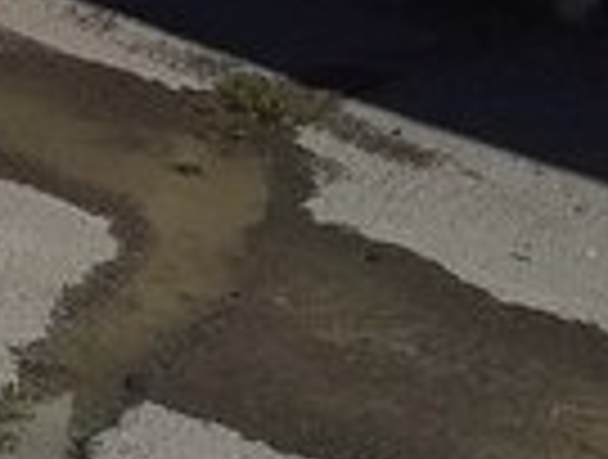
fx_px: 2659
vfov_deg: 9.5
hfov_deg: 11.7
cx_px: -599
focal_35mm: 151
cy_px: -286
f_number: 2.2
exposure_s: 1/3989
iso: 40
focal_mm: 3.3
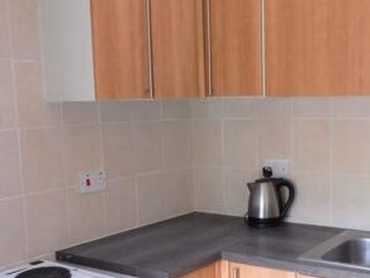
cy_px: 178
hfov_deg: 39.2
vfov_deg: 30.1
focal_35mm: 48
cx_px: 246
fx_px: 513
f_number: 3.3
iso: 200
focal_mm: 4.3
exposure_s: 1/60
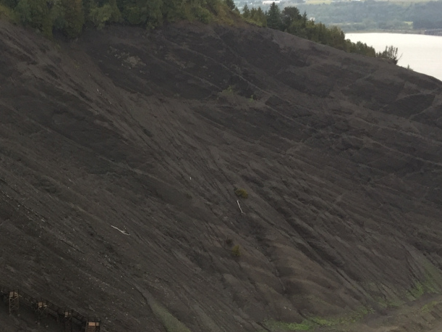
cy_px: 256
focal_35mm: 76
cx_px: -16
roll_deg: +1.6
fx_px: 970
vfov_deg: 19.2
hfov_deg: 24.3
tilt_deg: -12.1
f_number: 2.2
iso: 50
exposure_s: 1/120
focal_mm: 4.15
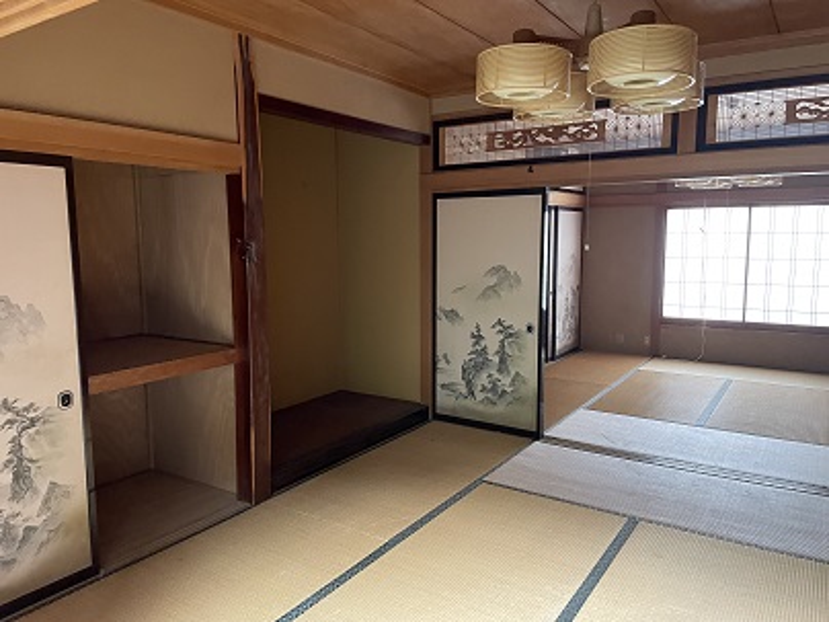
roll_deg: +0.5
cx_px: 414
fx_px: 623
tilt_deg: -7.0
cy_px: 311
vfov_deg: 53.1
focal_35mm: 26
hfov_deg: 67.3
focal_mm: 4.2
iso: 500
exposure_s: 1/60
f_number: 1.6
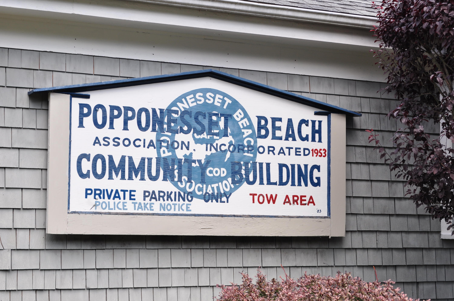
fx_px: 1039
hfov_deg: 24.6
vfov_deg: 16.5
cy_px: 150
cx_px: 227
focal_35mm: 82
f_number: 9
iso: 200
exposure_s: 1/160
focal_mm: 55
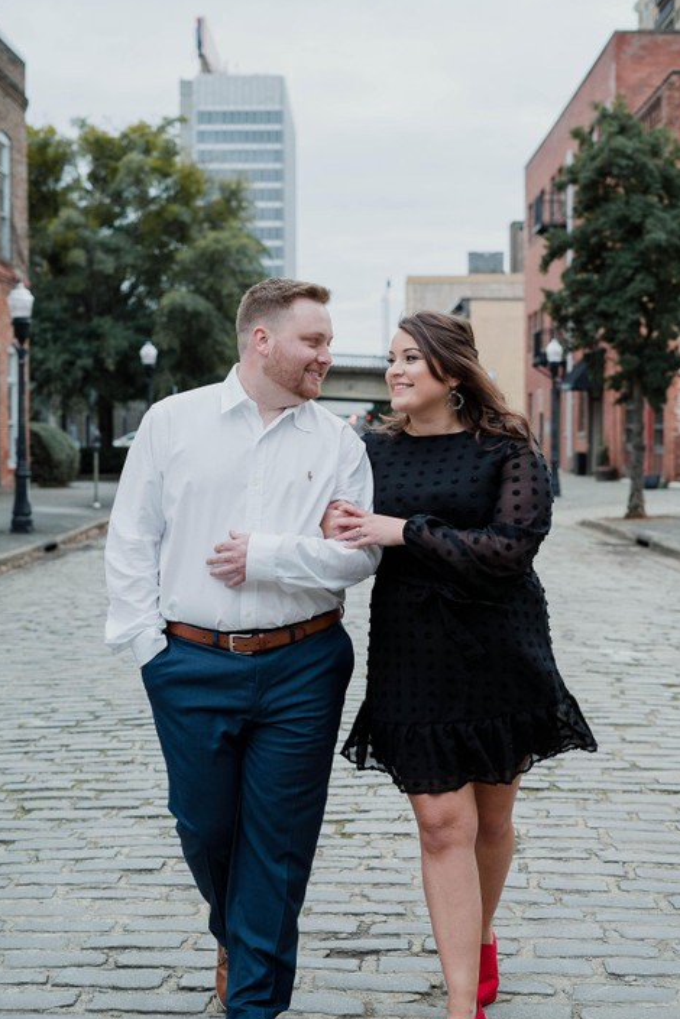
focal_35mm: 51
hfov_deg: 26.5
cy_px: 505
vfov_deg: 38.9
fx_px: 1445
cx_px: 339
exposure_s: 1/125
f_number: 3.5
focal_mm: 50
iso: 125
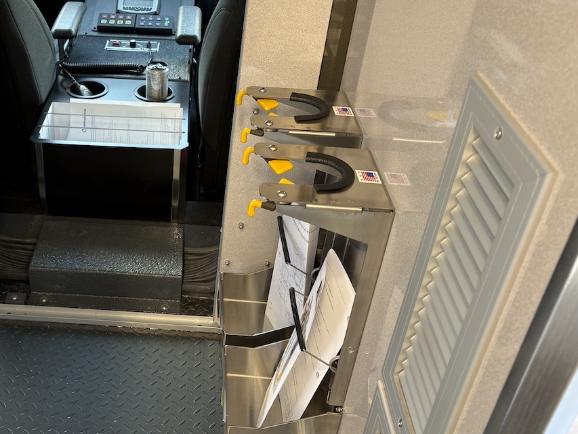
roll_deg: +0.4
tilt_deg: -31.3
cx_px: 163
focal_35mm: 39
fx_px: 651
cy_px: 142
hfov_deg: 46.6
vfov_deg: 36.4
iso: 80
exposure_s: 1/80
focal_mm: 5.96
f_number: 1.6
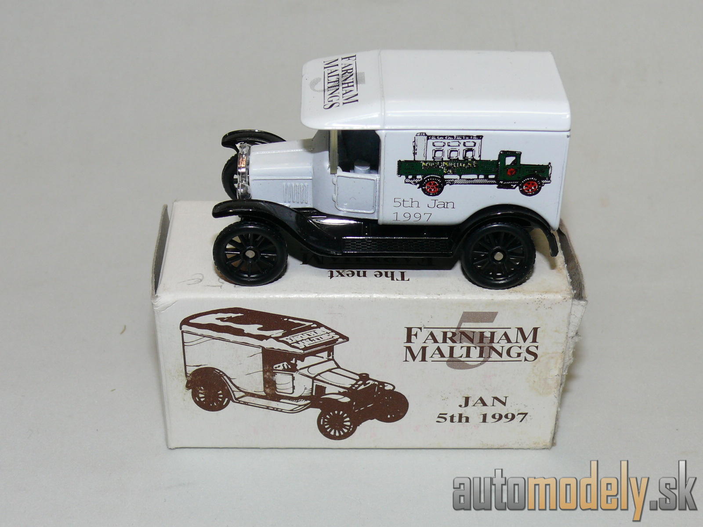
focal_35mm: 64
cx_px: 352
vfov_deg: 22.9
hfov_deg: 30.3
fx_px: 1300
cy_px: 264
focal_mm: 10.5
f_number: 4
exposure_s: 1/30
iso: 100
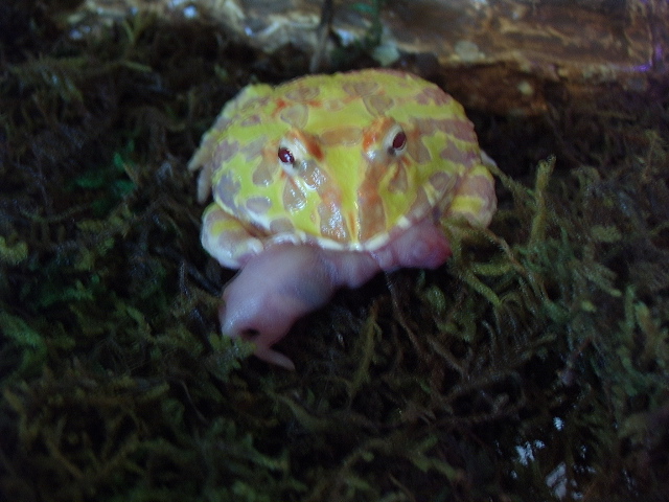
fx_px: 1198
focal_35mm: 62
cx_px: 334
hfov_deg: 31.2
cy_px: 251
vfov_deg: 23.7
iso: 100
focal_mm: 16.25
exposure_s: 1/2
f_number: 4
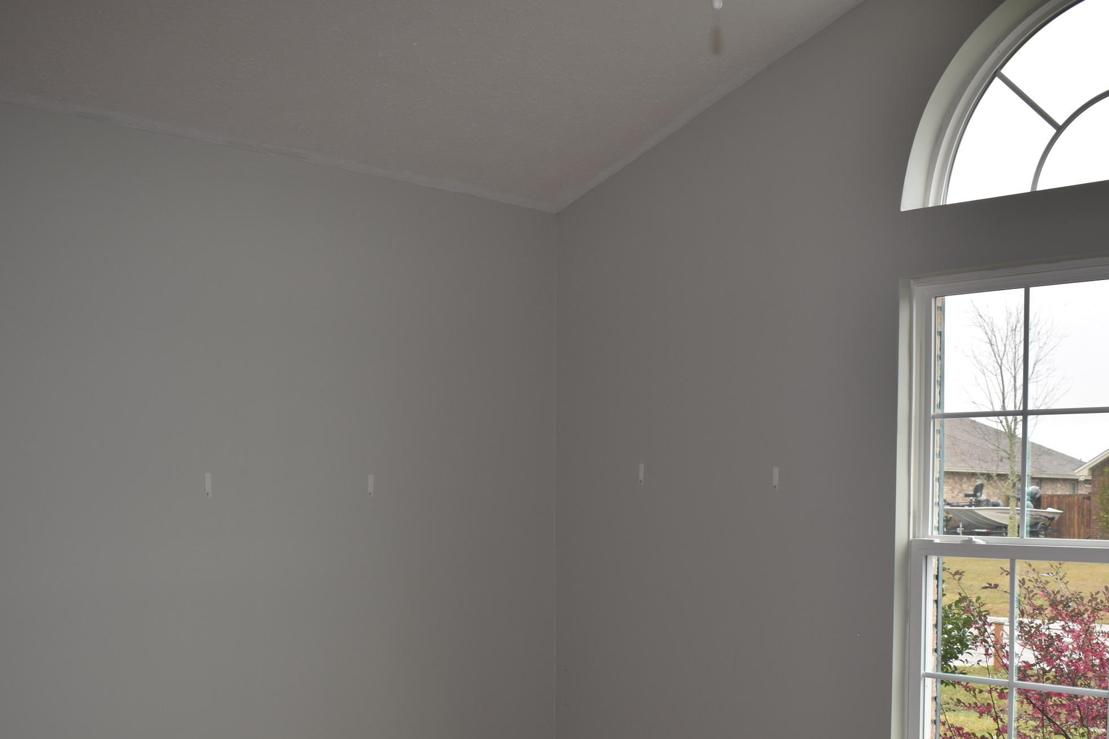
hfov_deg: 47.3
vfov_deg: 32.0
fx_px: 1263
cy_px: 553
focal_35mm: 41
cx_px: 636
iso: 100
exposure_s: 1/100
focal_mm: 18
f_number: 4.5
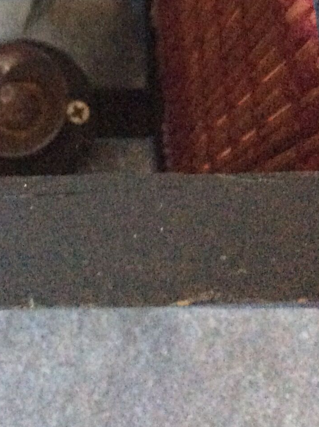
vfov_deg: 20.8
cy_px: -102
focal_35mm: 87
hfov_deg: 16.5
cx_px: -23
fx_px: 1072
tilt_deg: -68.7
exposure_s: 1/17
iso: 500
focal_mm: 3.3
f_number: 2.4
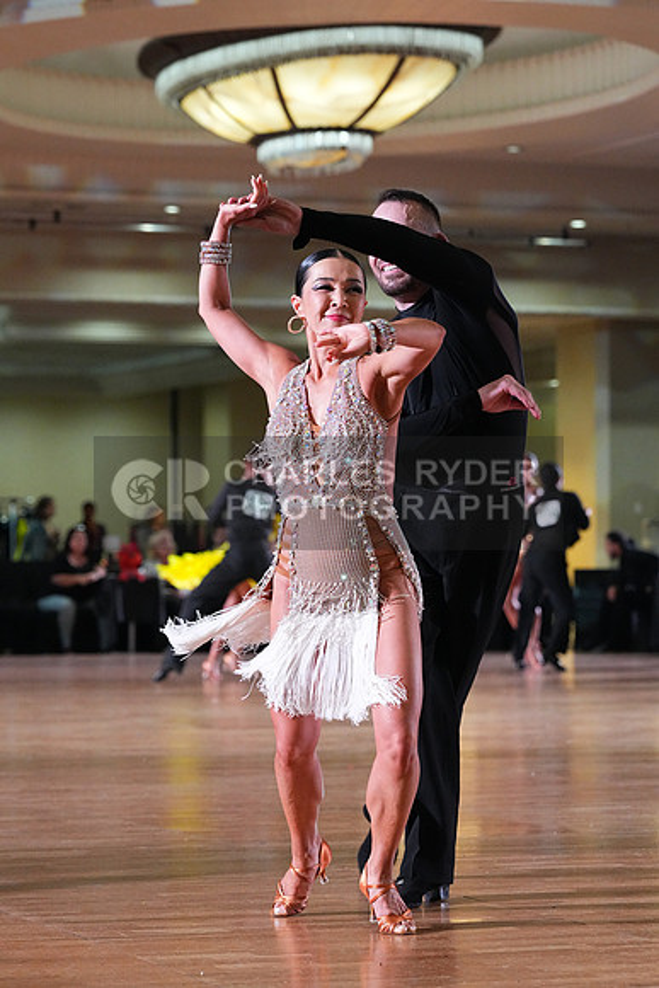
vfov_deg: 16.6
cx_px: 330
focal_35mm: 123
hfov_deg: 11.2
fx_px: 3375
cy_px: 494
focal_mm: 123
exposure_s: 1/400
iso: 8000
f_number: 5
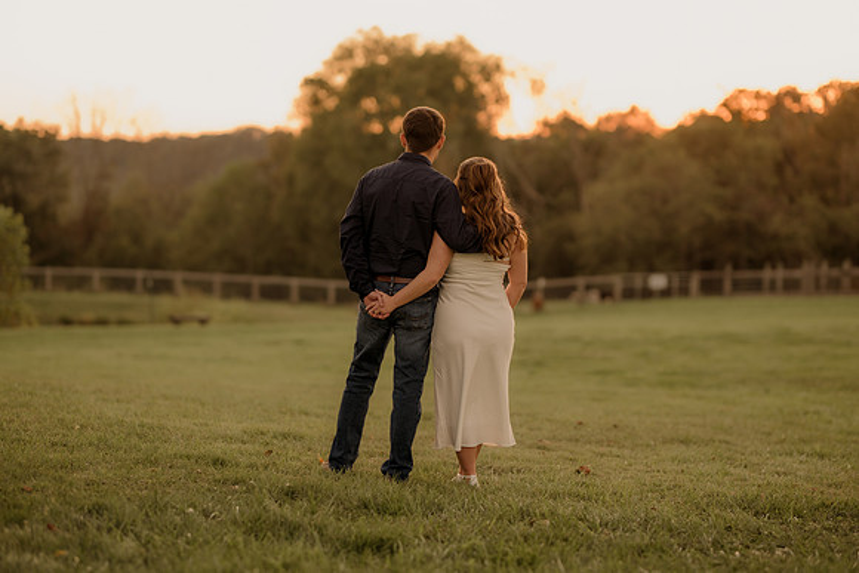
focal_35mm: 85
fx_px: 2029
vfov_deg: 16.1
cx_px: 430
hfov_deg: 23.9
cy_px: 286
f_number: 1.8
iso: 100
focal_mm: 85
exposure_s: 1/125
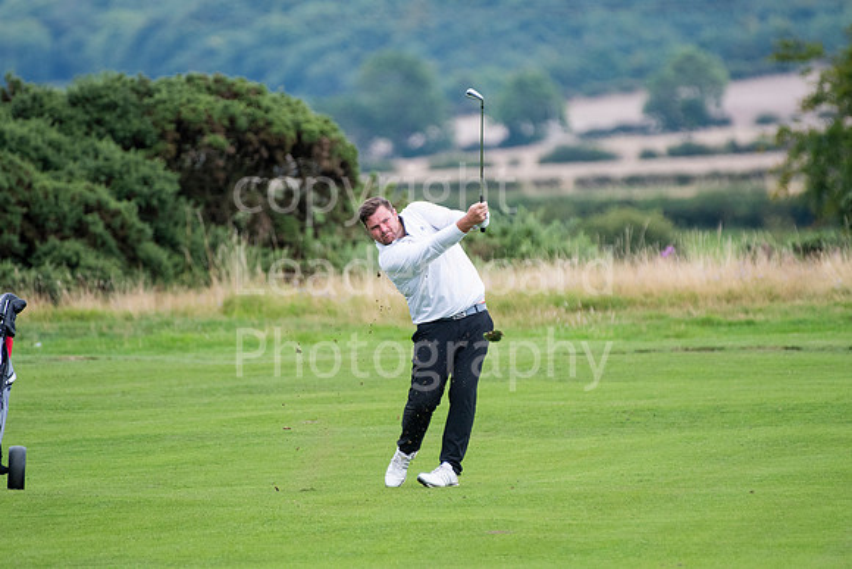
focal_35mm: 750
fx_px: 17753
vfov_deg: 1.8
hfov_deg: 2.7
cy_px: 284
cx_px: 426
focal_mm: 500
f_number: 5.6
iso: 800
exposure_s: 1/1250
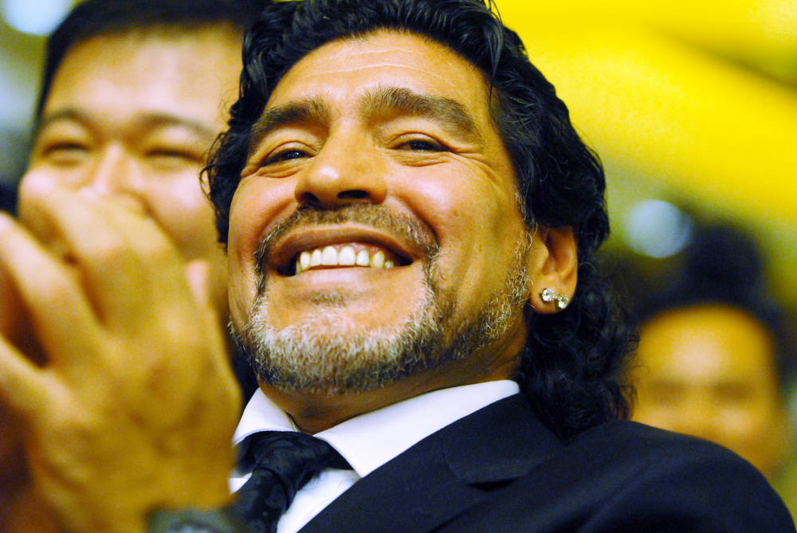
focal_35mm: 120
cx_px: 398
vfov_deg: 11.4
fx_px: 2659
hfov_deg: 17.0
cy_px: 266
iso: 400
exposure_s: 1/60
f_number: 2.8
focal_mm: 80
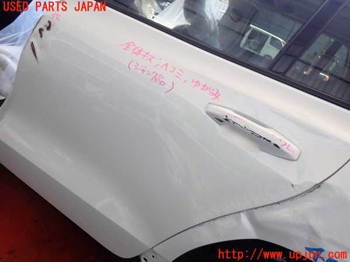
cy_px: 131
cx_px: 175
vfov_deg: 46.8
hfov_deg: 60.0
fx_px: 303
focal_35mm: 30
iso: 125
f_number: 2.3
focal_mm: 5.4
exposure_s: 1/60
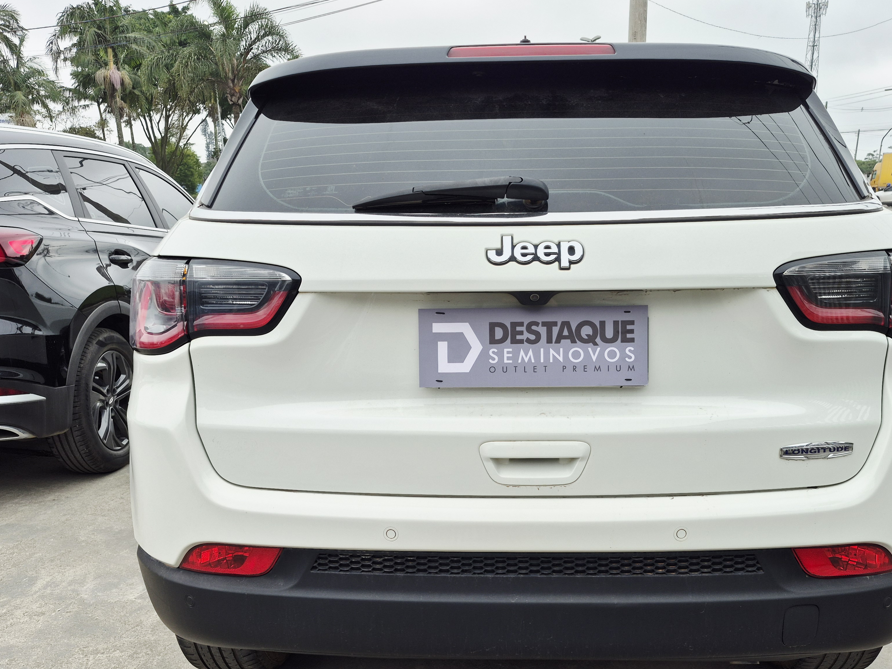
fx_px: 773
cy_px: 404
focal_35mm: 30
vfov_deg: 46.5
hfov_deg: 59.7
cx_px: 506
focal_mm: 5.4
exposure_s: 1/732
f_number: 1.8
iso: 25
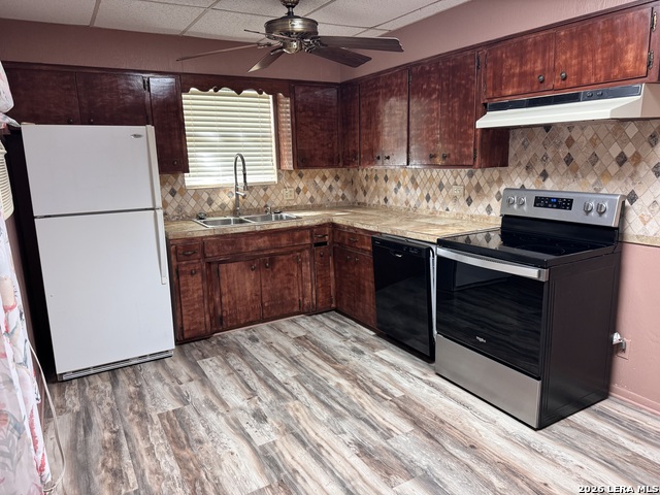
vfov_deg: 56.8
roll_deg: +1.6
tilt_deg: -12.0
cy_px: 248
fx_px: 458
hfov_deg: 71.6
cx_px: 330
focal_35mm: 24
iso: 250
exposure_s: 1/57
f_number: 1.78
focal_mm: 6.76
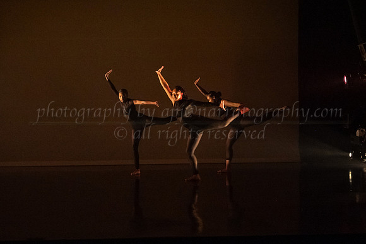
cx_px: 188
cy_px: 141
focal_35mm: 101
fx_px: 1026
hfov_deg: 20.2
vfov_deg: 13.6
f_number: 3.2
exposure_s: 1/320
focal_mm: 70
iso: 4000
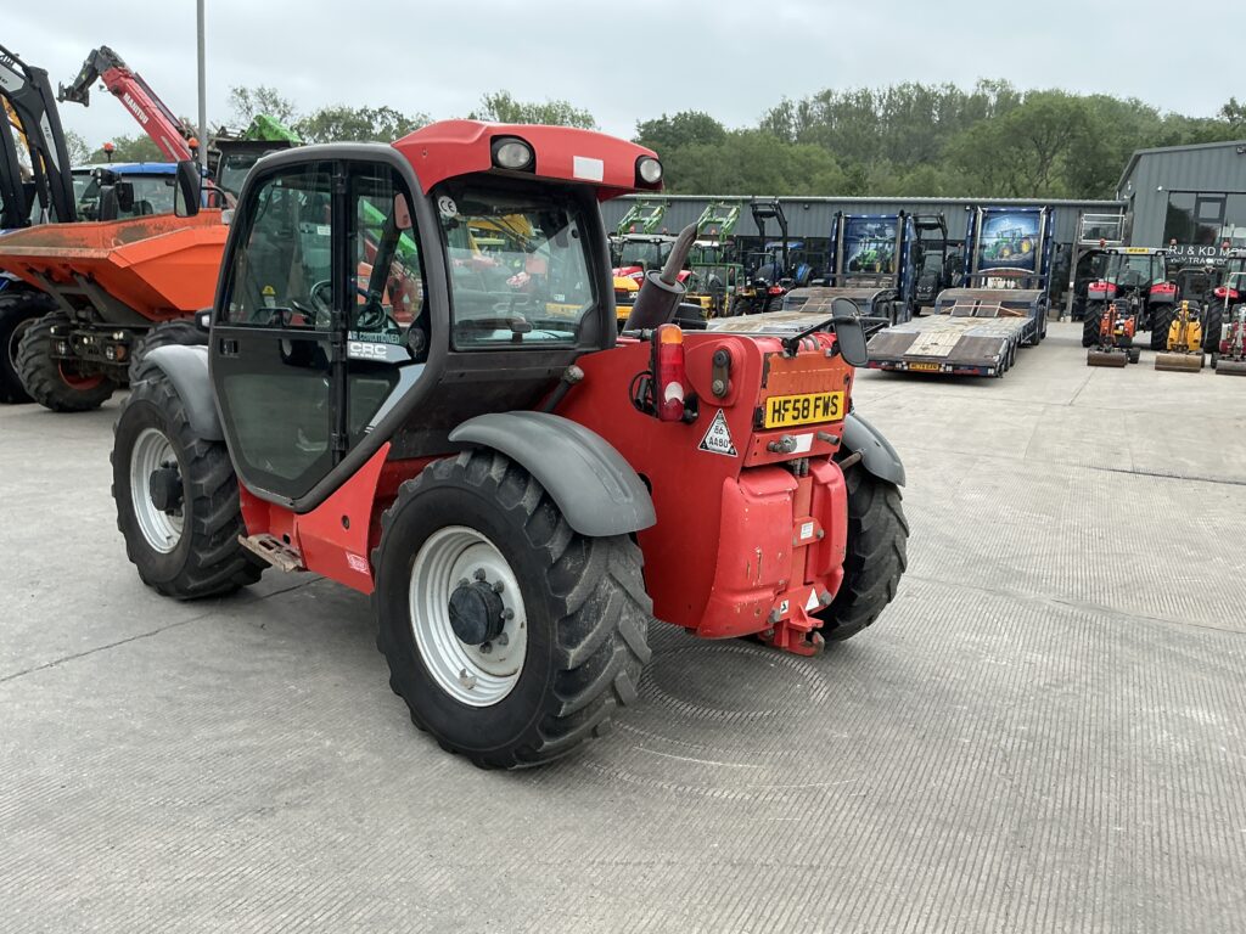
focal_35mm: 28
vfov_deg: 49.7
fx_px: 1008
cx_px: 623
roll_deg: -1.7
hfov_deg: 63.4
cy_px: 467
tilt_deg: -7.1
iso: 25
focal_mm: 3
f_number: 1.8
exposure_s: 1/435
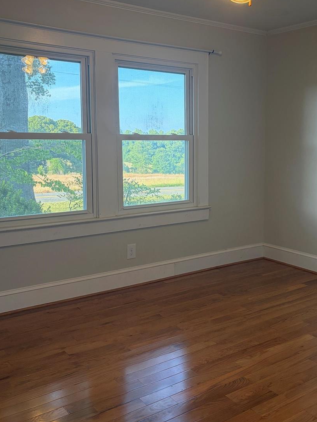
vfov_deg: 50.1
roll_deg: -0.2
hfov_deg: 38.3
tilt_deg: -6.4
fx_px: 452
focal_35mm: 37
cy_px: 196
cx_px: 205
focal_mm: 5.96
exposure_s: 1/146
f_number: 1.6
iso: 125
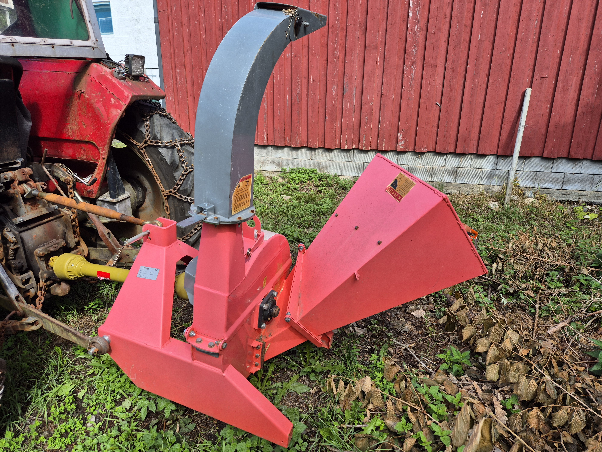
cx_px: 301
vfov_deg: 58.9
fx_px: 400
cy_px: 226
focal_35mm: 23
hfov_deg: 73.9
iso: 25
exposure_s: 1/700
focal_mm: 5.4
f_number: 1.8
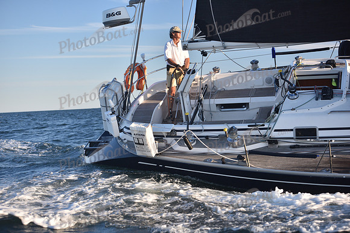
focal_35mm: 70
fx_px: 681
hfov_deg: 28.8
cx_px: 175
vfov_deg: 19.5
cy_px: 116
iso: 400
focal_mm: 70
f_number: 3.2
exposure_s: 1/800
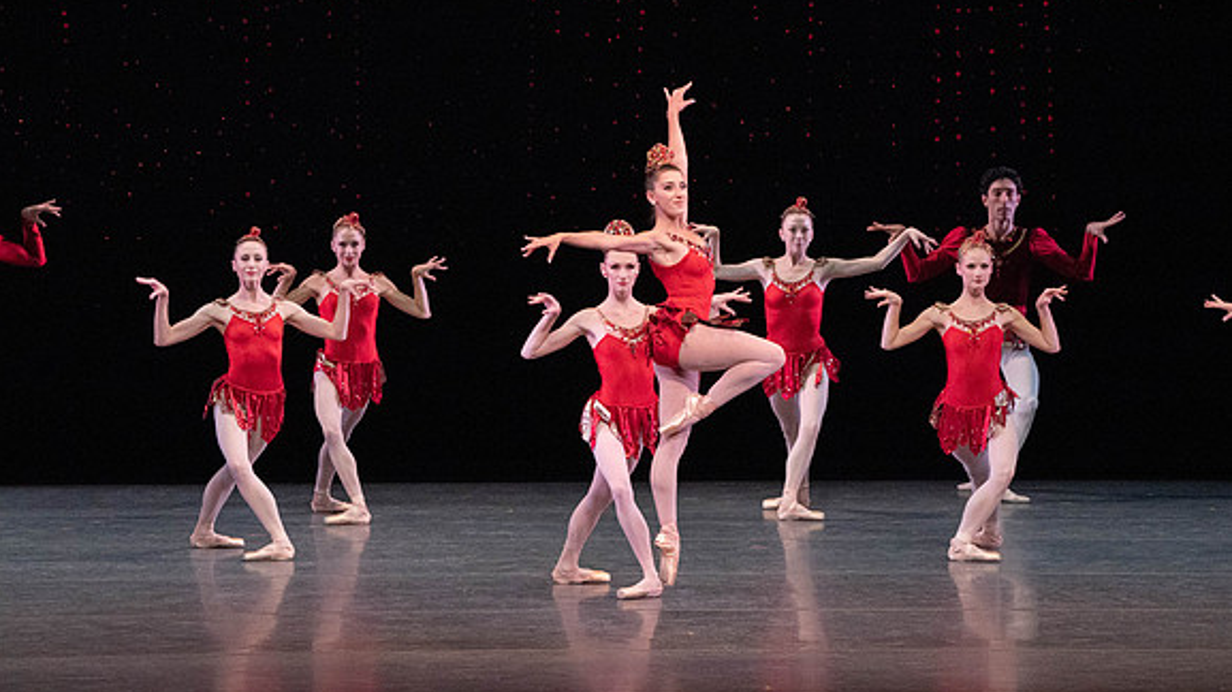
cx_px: 617
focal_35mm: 273
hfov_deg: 7.9
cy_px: 298
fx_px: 8915
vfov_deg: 4.4
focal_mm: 259
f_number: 11
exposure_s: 1/500
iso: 16000
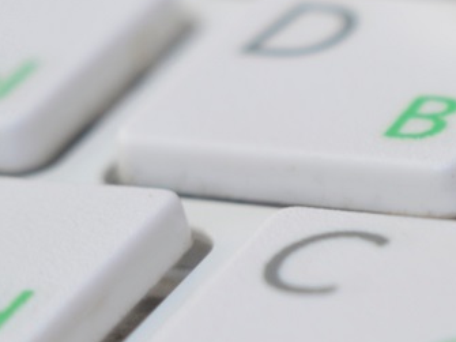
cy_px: 19
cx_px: 768
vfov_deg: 5.7
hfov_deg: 7.5
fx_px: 3397
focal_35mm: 258
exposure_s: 1/100
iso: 100
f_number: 1.8
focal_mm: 50
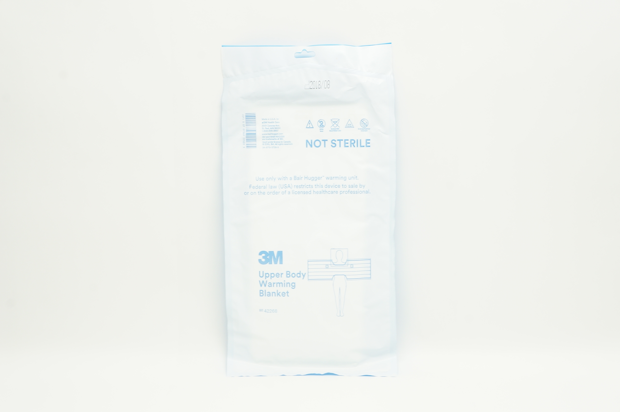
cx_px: 310
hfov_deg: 36.0
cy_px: 206
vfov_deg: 24.3
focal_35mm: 56
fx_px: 955
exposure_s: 1/15
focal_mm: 37
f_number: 11
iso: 400
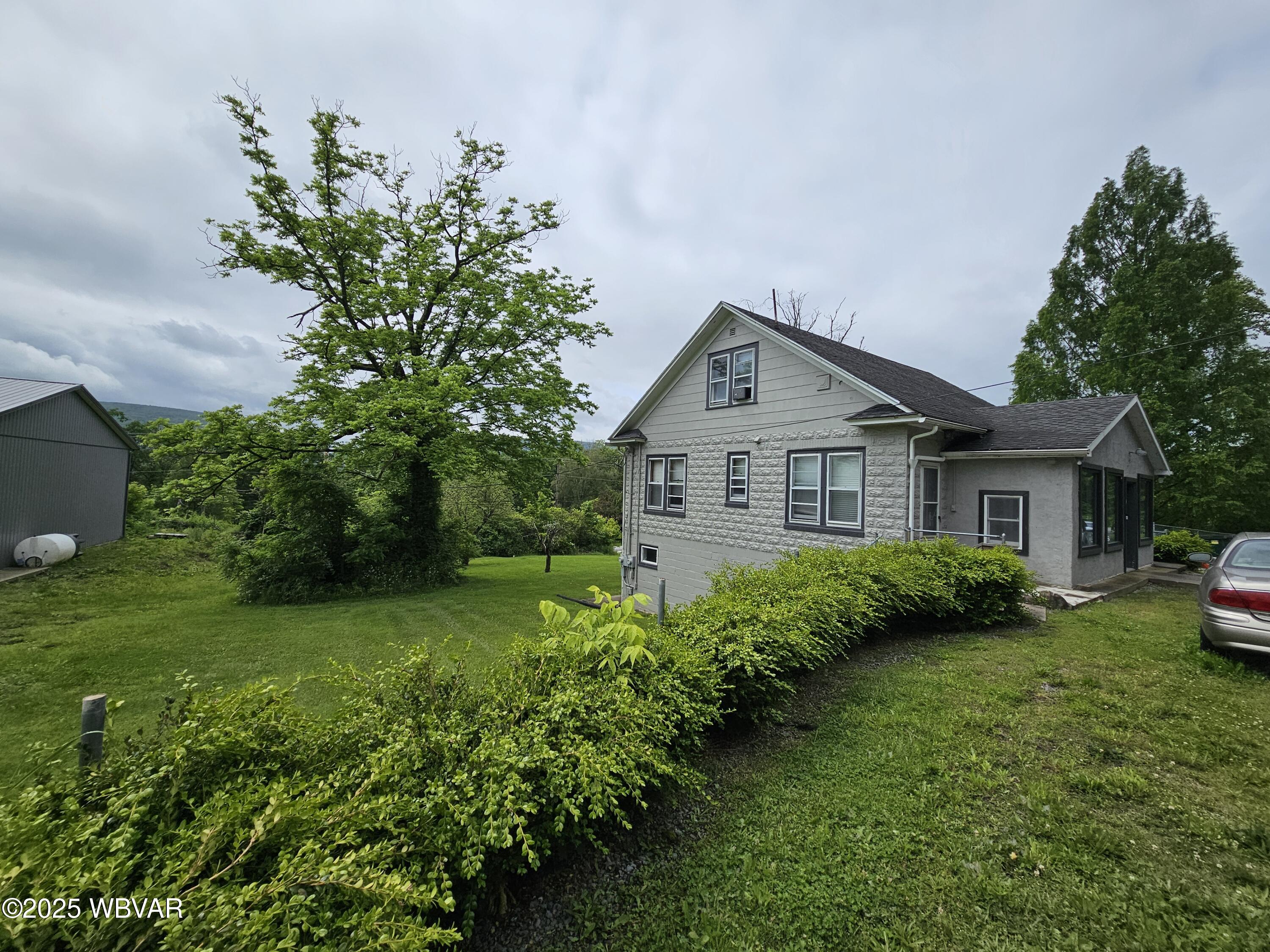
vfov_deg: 89.9
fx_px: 477
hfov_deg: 106.2
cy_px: 476
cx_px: 635
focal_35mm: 13
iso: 50
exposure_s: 1/4373
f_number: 2.2
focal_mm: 2.2
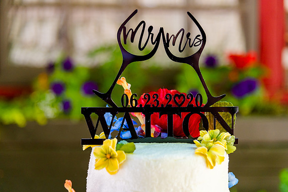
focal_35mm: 78
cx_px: 144
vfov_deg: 17.5
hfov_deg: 26.0
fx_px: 624
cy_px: 96
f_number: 4
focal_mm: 78
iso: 1250
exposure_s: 1/250
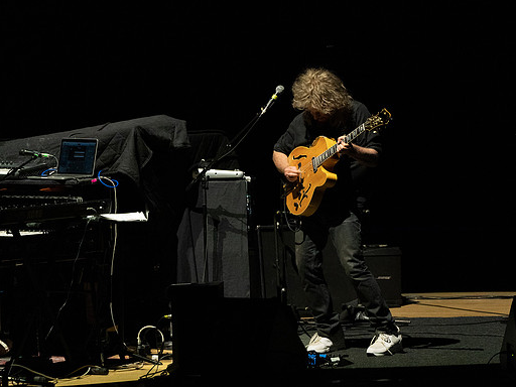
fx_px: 5948
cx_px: 299
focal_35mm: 399
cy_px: 160
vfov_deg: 3.7
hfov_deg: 5.0
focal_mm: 303
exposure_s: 1/250
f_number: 5.6
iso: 3200
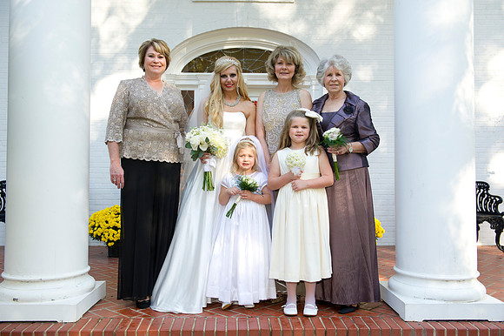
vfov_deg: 38.8
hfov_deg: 55.8
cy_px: 168
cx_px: 252
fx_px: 476
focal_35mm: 34
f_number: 5.6
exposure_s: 1/200
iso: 500
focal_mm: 34
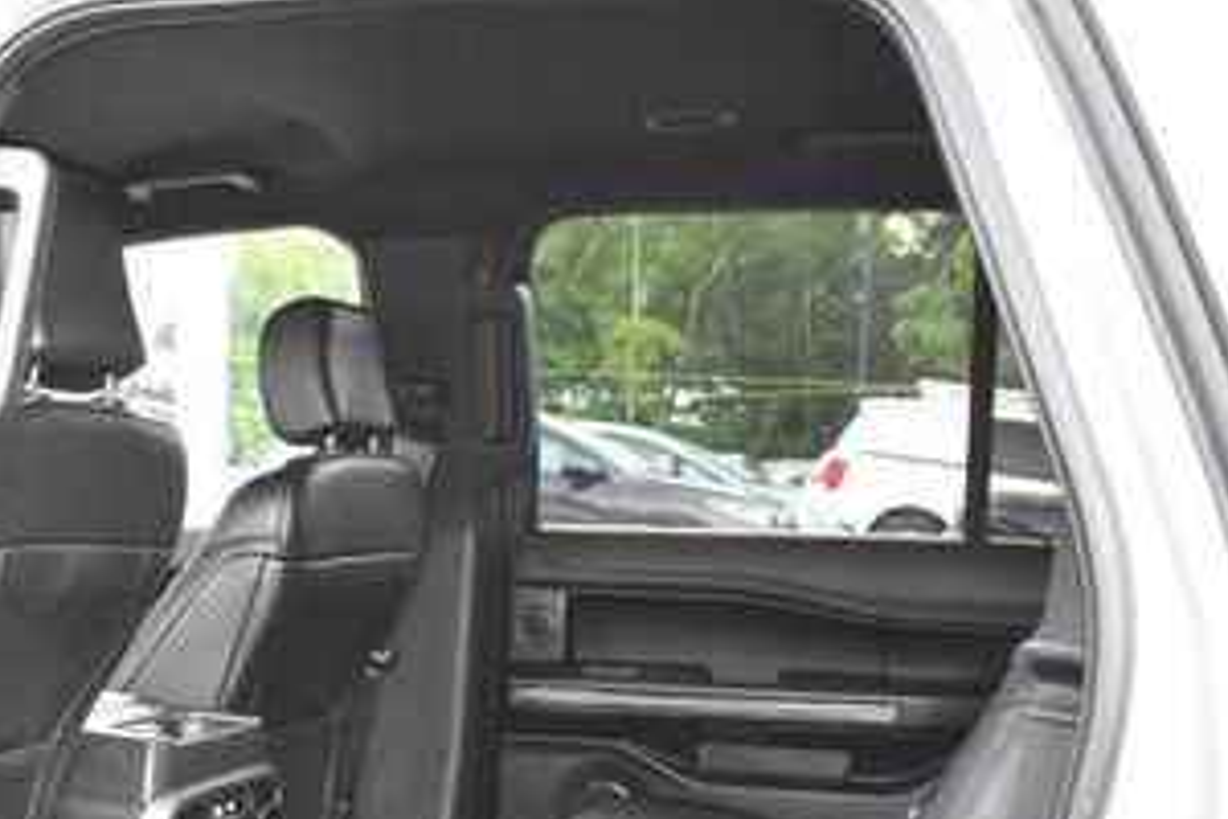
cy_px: 770
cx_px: 156
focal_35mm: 64
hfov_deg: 30.2
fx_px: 2183
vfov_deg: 20.7
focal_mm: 20
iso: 3200
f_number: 3.5
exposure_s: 1/100
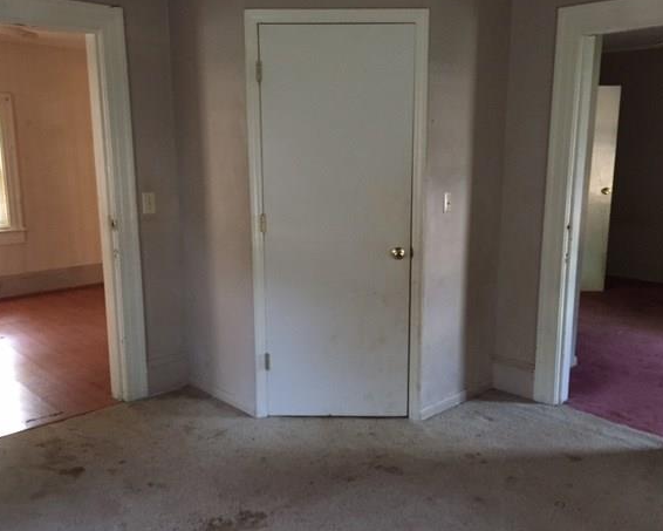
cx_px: 348
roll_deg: -1.1
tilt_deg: -10.6
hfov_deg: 55.6
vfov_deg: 45.8
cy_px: 270
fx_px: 628
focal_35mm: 32
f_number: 2.2
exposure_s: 1/15
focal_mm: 4.15
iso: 400
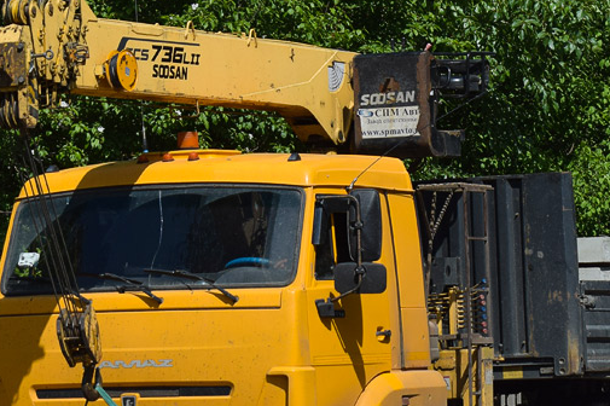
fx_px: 3322
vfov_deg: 7.0
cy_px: 195
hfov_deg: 10.5
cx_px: 417
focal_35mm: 196
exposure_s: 1/1250
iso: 200
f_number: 7.1
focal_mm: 55
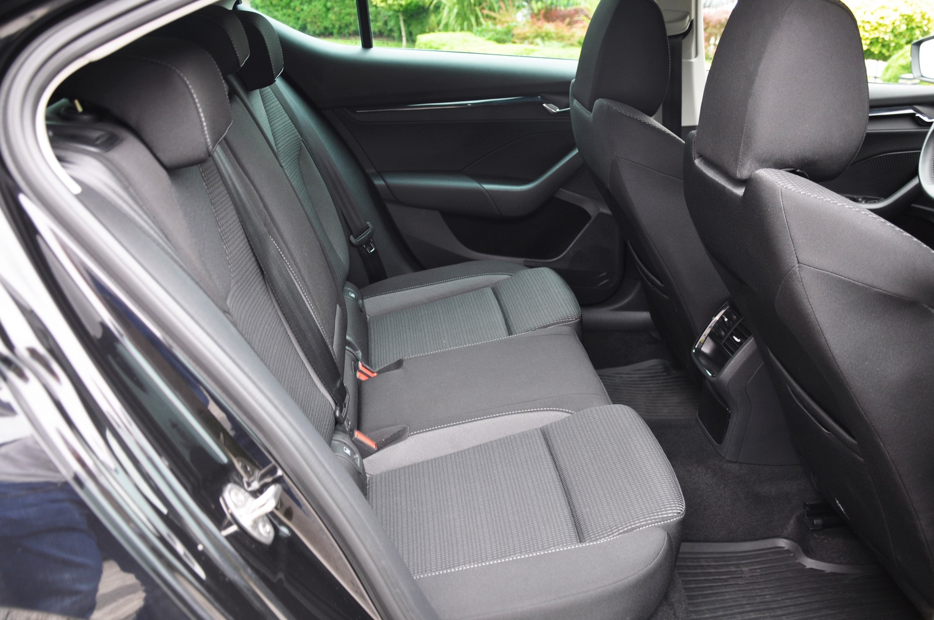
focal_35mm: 38
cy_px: 310
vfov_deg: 35.4
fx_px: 972
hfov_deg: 51.3
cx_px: 467
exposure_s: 1/30
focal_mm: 25
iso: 250
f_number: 4
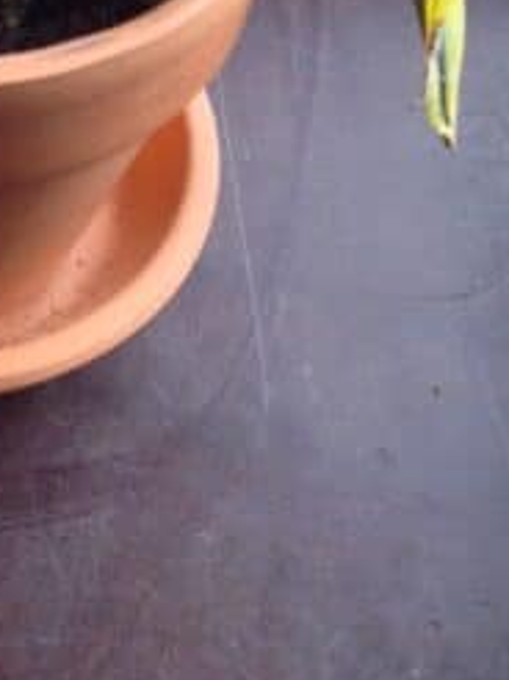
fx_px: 2043
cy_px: -246
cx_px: 8
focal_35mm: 104
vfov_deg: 17.5
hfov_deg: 14.0
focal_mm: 4.28
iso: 64
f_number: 2.4
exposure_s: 1/40
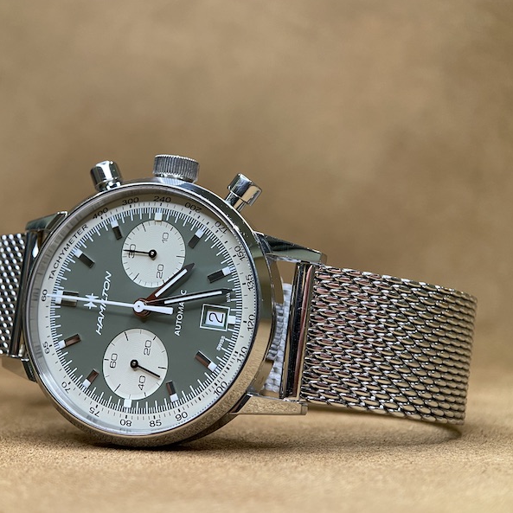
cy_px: 258
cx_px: 200
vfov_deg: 52.5
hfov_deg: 52.1
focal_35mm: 31
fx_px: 520
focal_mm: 4.25
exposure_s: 1/60
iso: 125
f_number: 1.8
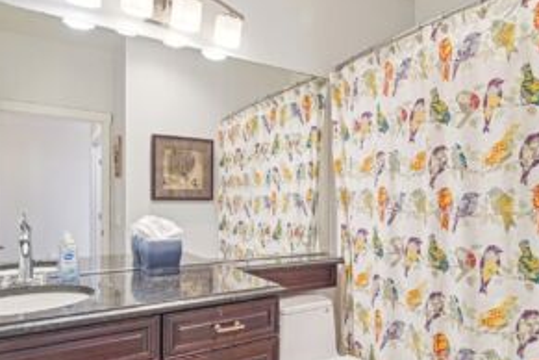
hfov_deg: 78.3
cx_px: 237
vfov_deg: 56.9
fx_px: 329
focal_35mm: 22
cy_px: 211
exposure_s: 1/25
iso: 1600
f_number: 8
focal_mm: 16
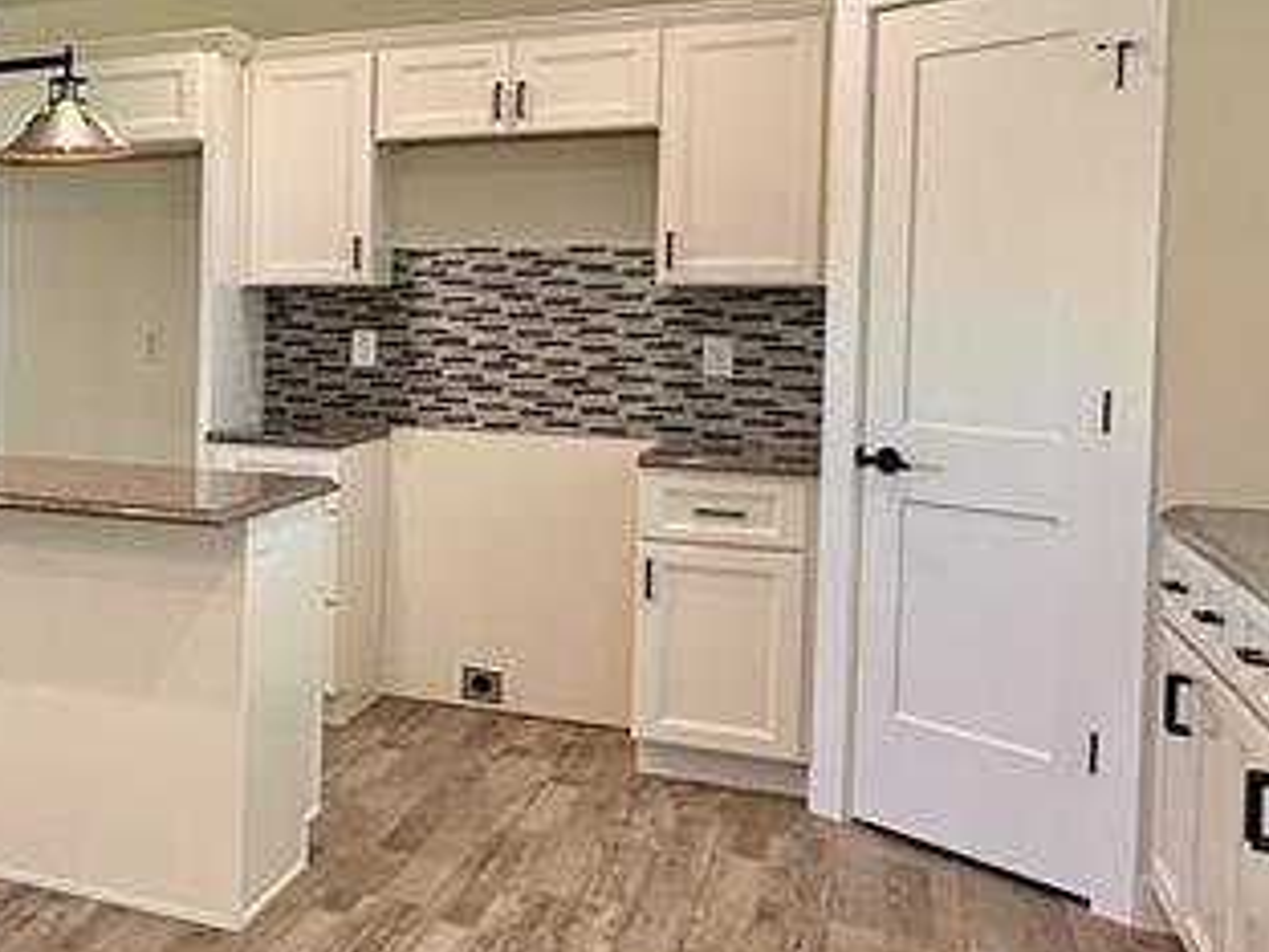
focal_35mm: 46
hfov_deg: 31.1
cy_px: 354
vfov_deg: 31.4
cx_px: -419
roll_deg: -0.3
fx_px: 1686
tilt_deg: -1.9
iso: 100
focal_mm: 2.22
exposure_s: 1/120
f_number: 2.2
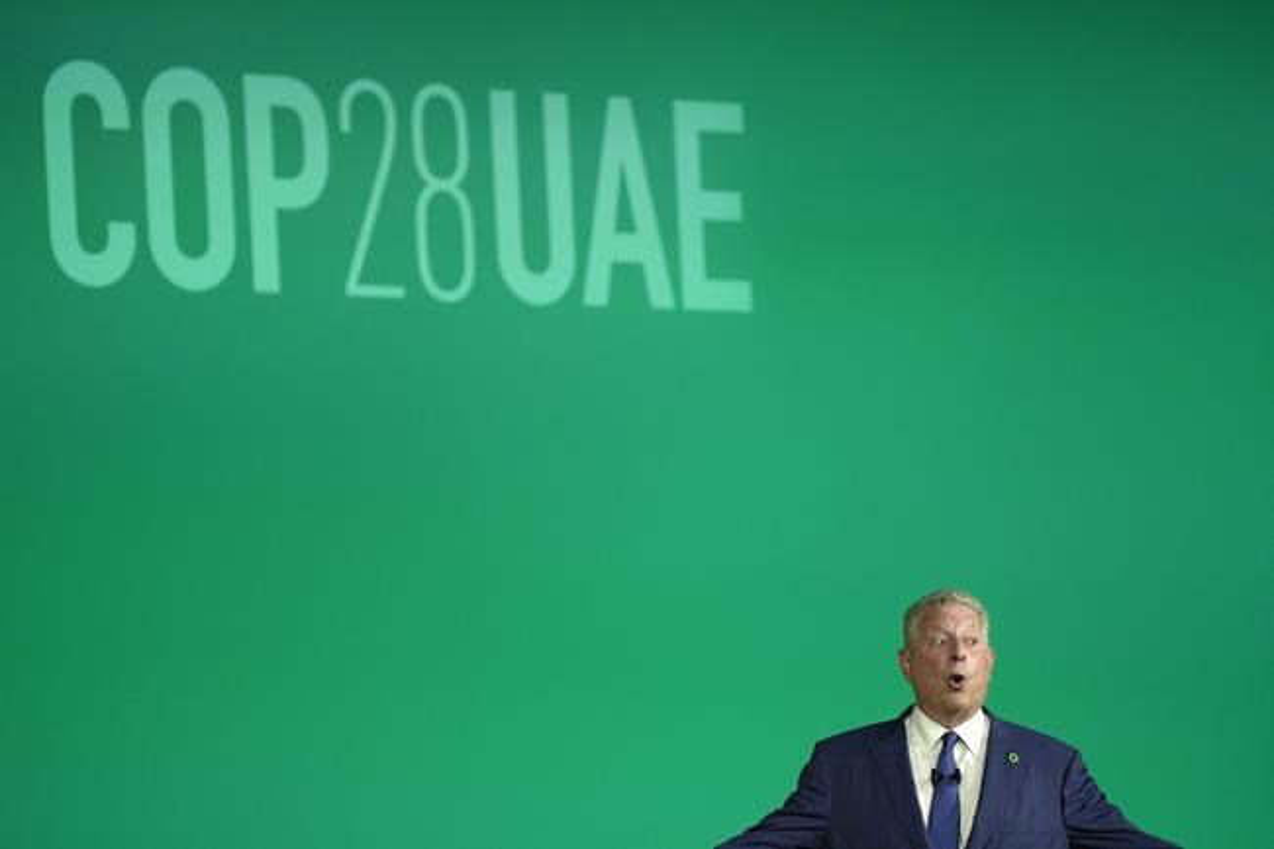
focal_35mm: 276
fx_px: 9764
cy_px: 424
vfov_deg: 5.0
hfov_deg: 7.5
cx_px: 637
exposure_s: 1/250
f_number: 5.6
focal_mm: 276
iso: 3200
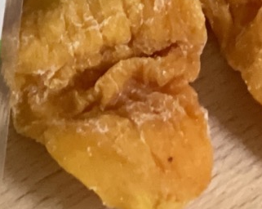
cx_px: -51
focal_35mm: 285
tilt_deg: -59.6
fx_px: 2207
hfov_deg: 6.7
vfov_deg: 5.3
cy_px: -238
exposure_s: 1/30
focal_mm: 6
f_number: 2
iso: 400
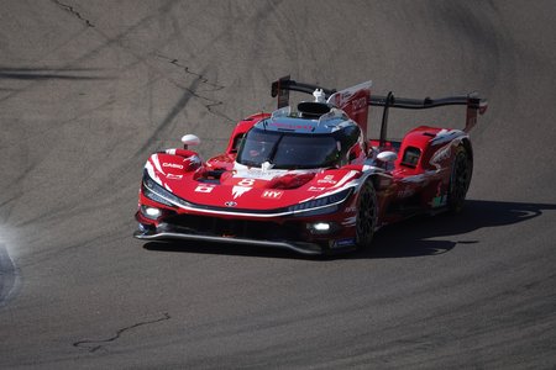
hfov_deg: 3.4
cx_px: 278
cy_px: 185
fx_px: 9266
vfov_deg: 2.3
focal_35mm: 600
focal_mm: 220
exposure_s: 1/1600
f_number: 4
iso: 125
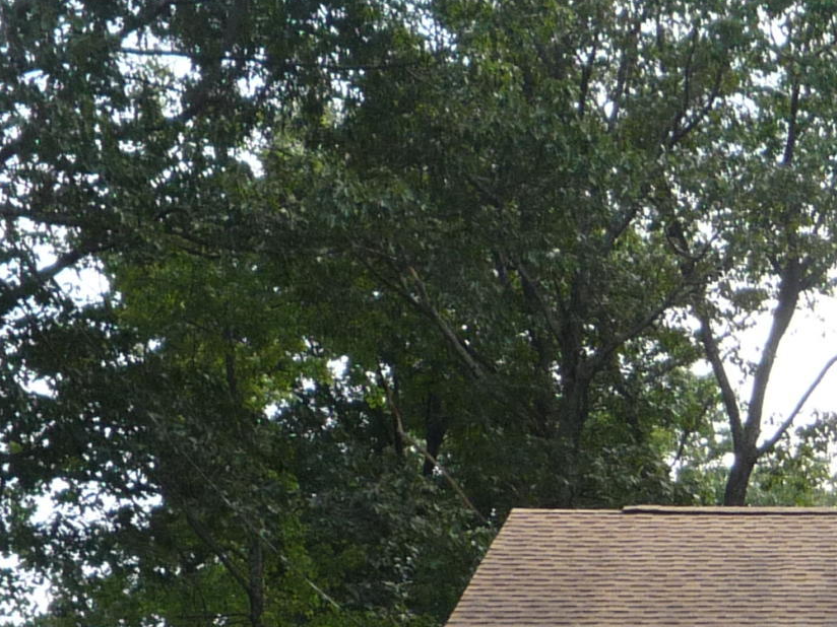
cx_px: 1483
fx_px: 3168
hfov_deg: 13.6
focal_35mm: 131
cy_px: 827
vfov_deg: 11.0
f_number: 4
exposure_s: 1/160
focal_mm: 6.3
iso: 100
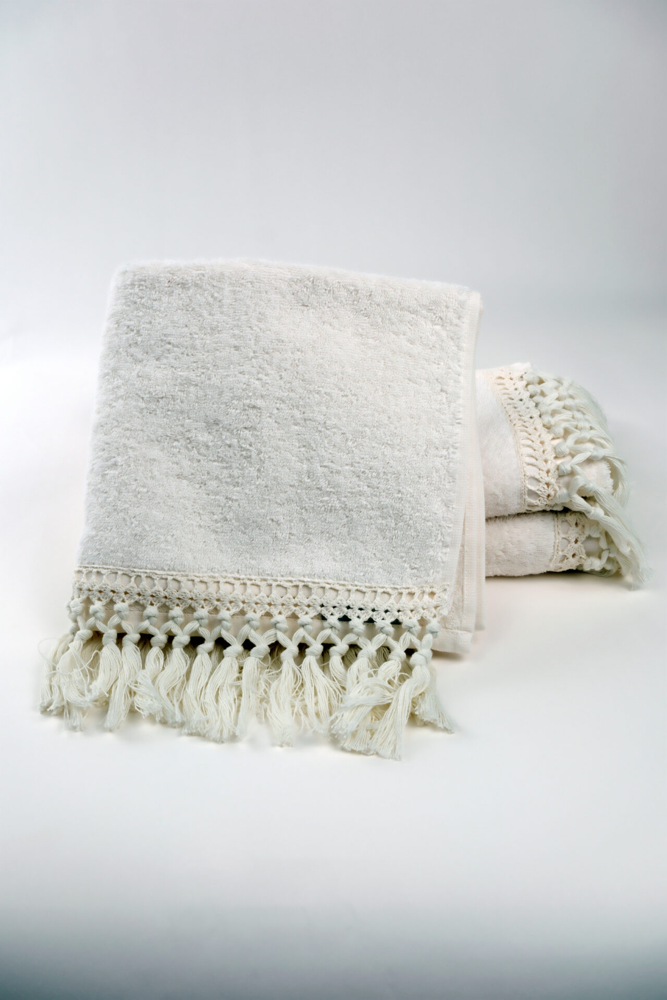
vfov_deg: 61.9
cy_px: 500
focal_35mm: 30
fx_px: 834
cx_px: 334
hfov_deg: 43.6
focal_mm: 20.2
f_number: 8
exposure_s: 1/60
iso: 160
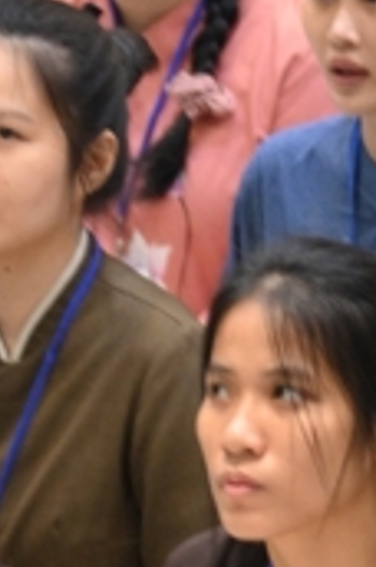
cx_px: 620
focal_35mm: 558
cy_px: 341
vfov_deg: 3.7
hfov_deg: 2.4
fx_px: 8777
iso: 3200
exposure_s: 1/100
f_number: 4
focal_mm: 98
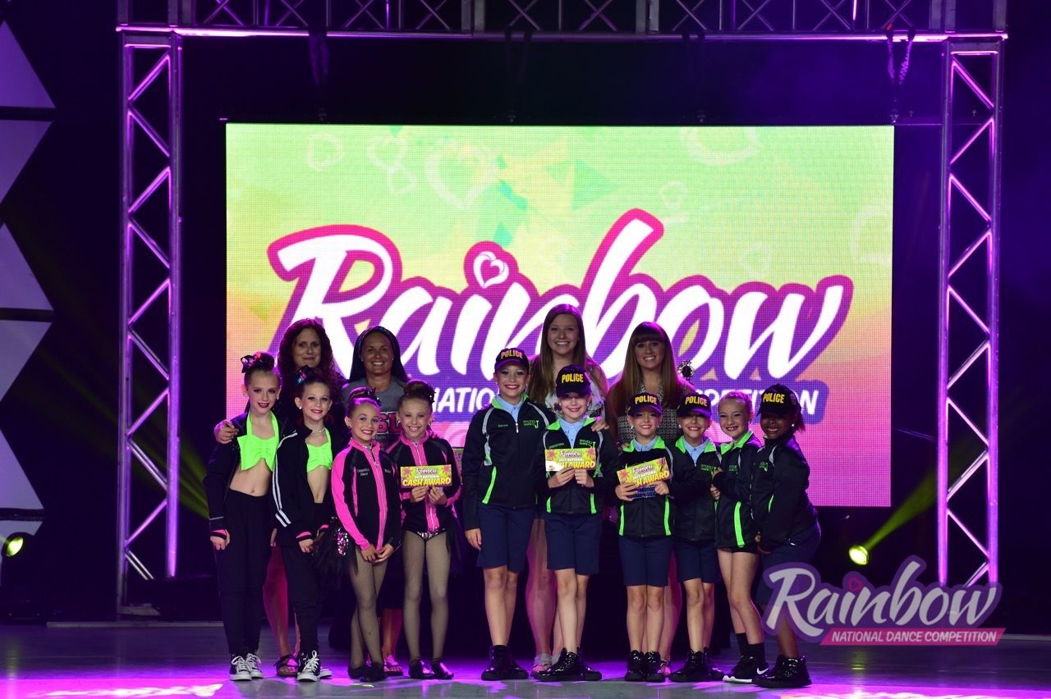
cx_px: 526
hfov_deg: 10.3
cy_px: 350
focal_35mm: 200
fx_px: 5836
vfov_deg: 6.9
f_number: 2.8
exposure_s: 1/200
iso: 1250
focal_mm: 200
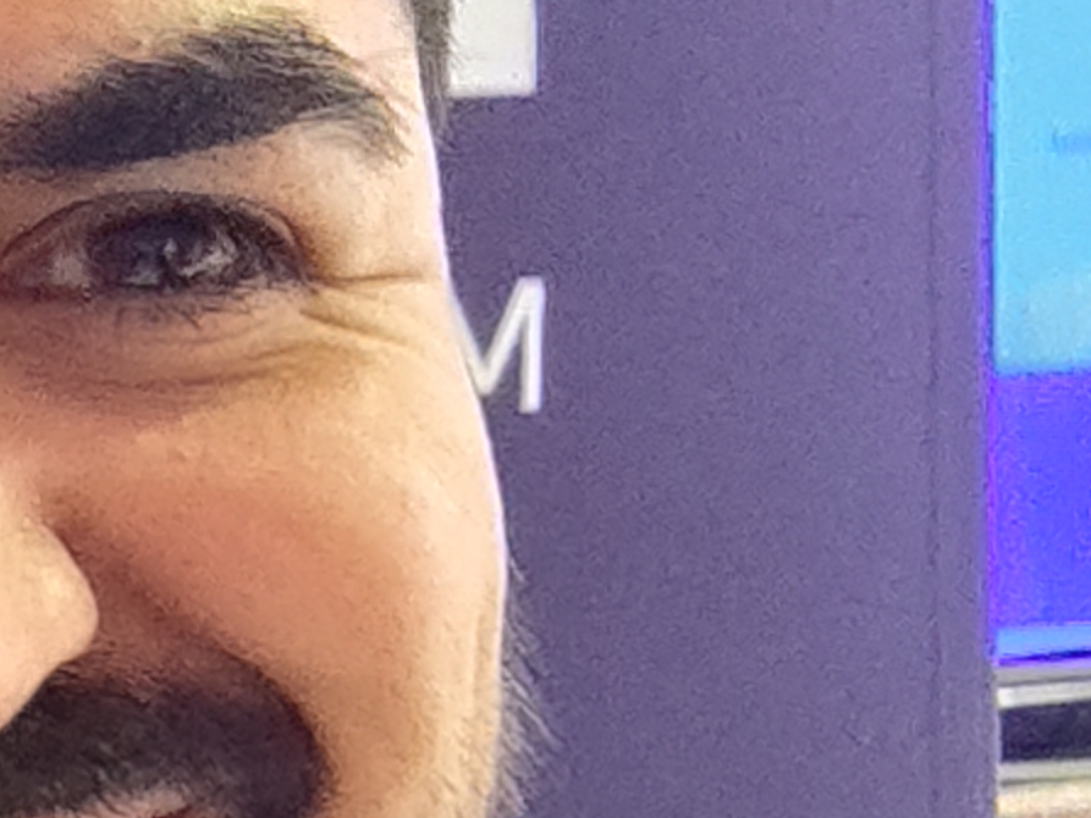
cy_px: 858
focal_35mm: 98
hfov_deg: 16.9
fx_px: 3089
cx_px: -825
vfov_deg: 14.8
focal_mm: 3.27
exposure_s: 1/20
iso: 371
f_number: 2.45
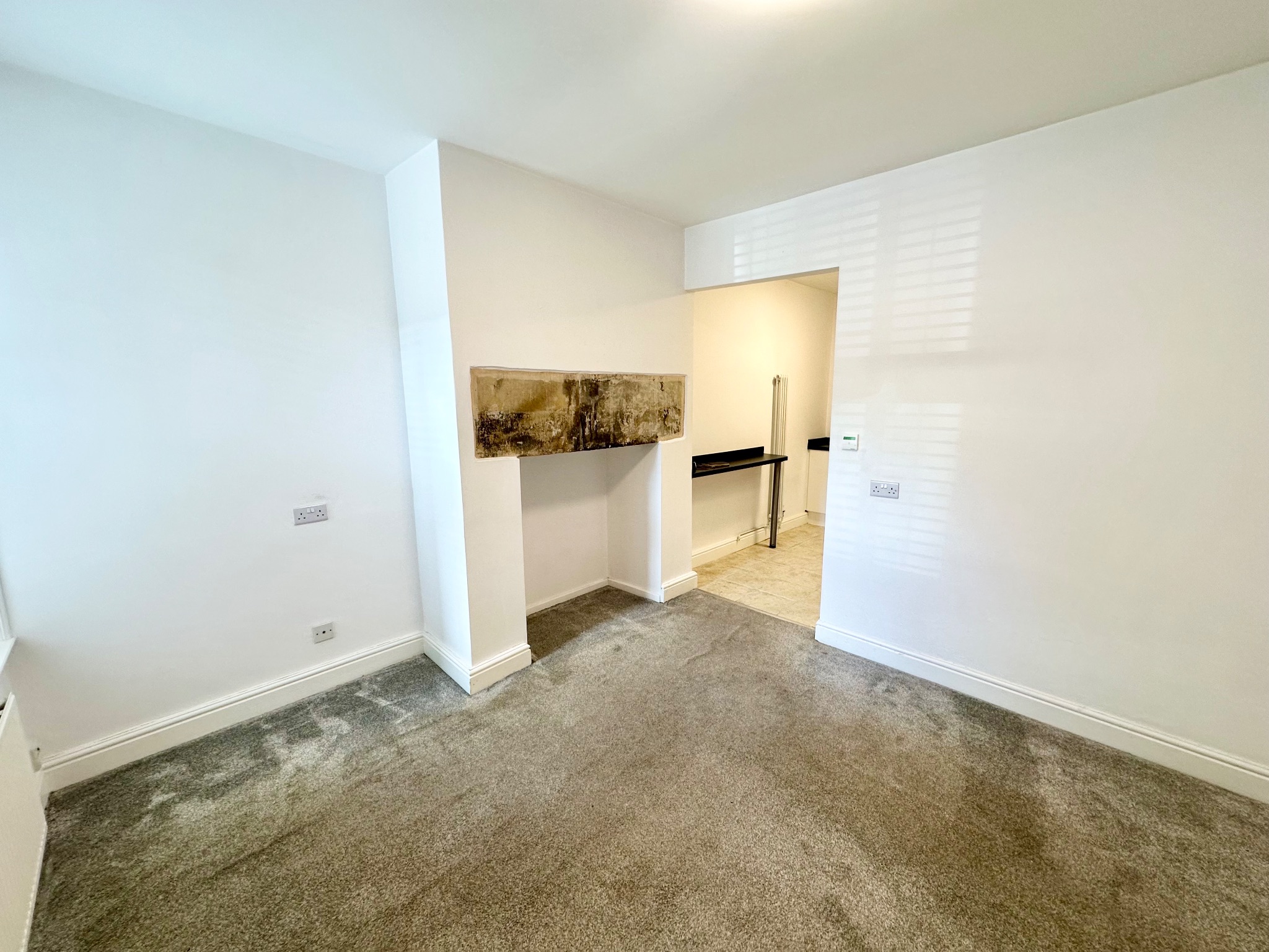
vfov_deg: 85.7
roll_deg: +0.3
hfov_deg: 102.1
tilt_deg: -9.8
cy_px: 476
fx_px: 513
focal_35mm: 14
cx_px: 634
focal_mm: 2.22
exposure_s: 1/100
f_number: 2.2
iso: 160
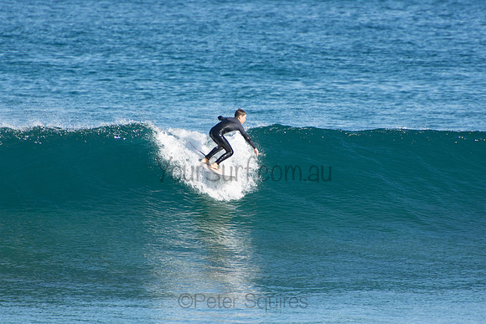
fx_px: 8102
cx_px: 243
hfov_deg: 3.4
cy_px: 162
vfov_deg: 2.3
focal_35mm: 600
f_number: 5.6
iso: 400
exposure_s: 1/1250
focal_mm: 400
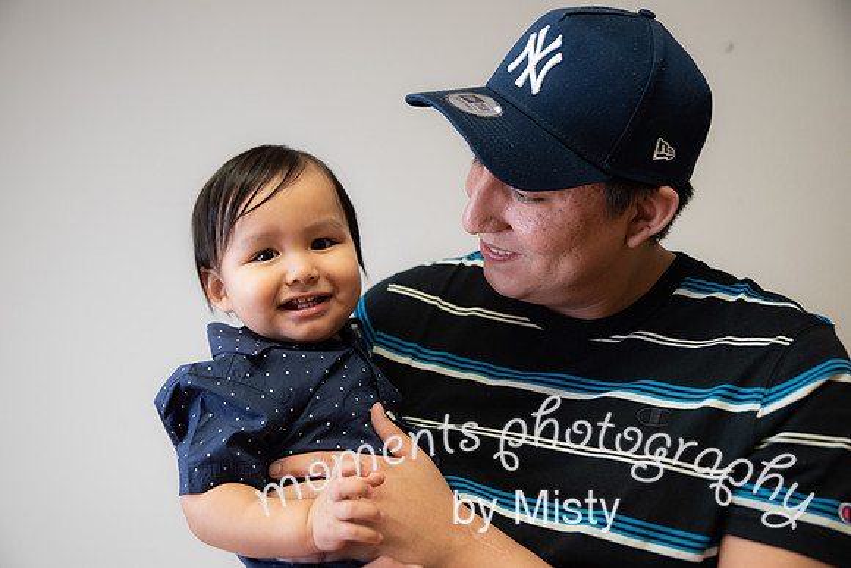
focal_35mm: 45
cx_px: 426
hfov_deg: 43.6
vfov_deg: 29.9
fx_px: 1064
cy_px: 284
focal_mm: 45
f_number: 3.2
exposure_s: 1/125
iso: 640
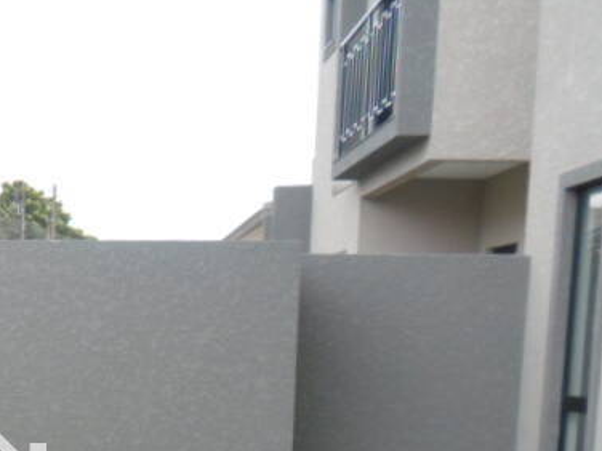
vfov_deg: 20.1
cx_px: -2
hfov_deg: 27.0
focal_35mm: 68
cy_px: 558
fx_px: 1183
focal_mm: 4.5
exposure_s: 1/500
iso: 80
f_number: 2.5
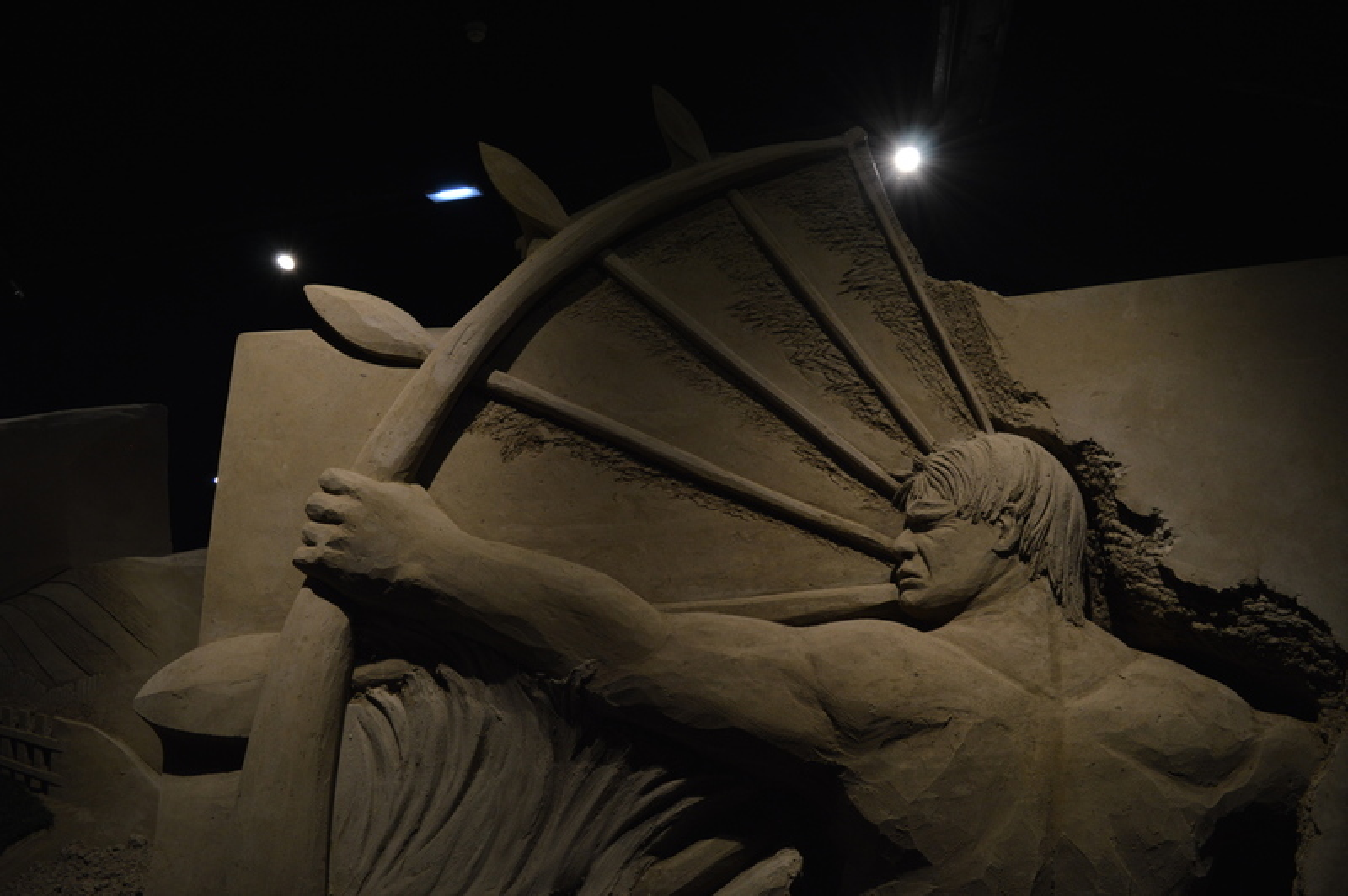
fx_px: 1010
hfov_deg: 67.4
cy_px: 448
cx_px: 674
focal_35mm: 27
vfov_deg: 47.9
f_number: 5
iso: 400
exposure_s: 1/80
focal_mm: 18
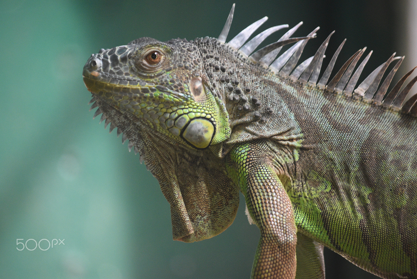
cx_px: 208
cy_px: 140
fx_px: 3478
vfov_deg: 4.6
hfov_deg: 6.9
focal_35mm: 300
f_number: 5
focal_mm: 200
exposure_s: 1/125
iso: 1250
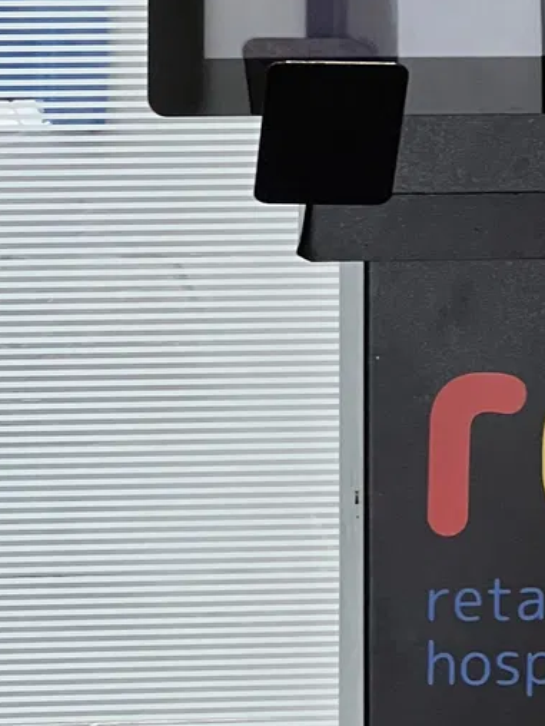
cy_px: 413
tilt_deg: -14.3
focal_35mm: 259
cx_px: 516
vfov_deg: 7.6
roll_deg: -1.8
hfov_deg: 5.7
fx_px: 5430
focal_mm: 9
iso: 160
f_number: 2.8
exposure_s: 1/60
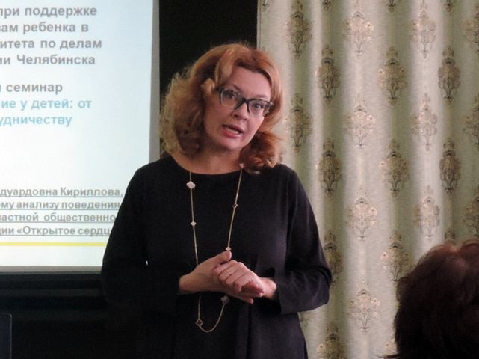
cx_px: 240
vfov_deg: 29.1
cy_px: 180
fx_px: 691
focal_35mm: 50
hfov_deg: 38.2
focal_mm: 8.9
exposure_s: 1/40
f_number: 3.6
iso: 400
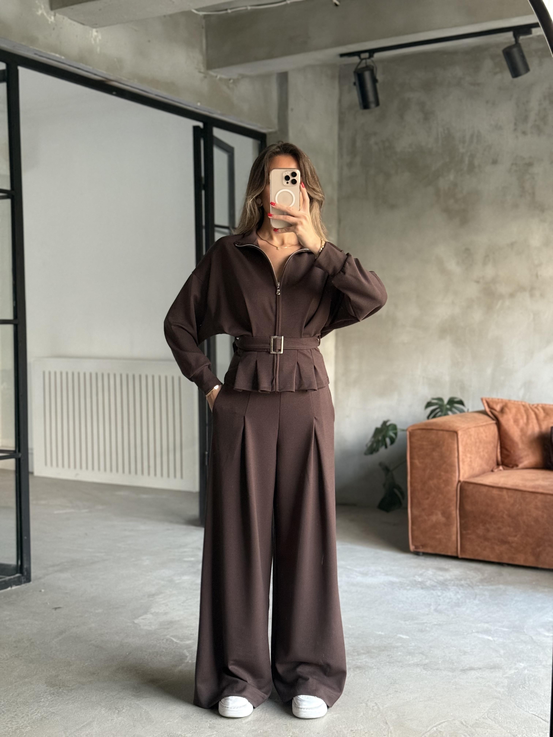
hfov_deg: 30.3
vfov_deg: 39.7
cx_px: 276
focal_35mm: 48
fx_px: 1022
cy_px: 368
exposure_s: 1/40
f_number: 1.78
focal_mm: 6.76
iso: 400
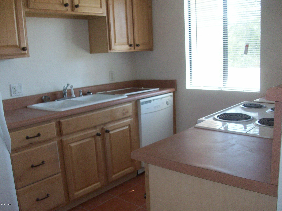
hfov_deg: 54.0
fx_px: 277
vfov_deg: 41.8
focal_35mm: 34
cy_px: 106
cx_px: 141
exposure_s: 1/79.2
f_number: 2.8
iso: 160
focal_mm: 5.7
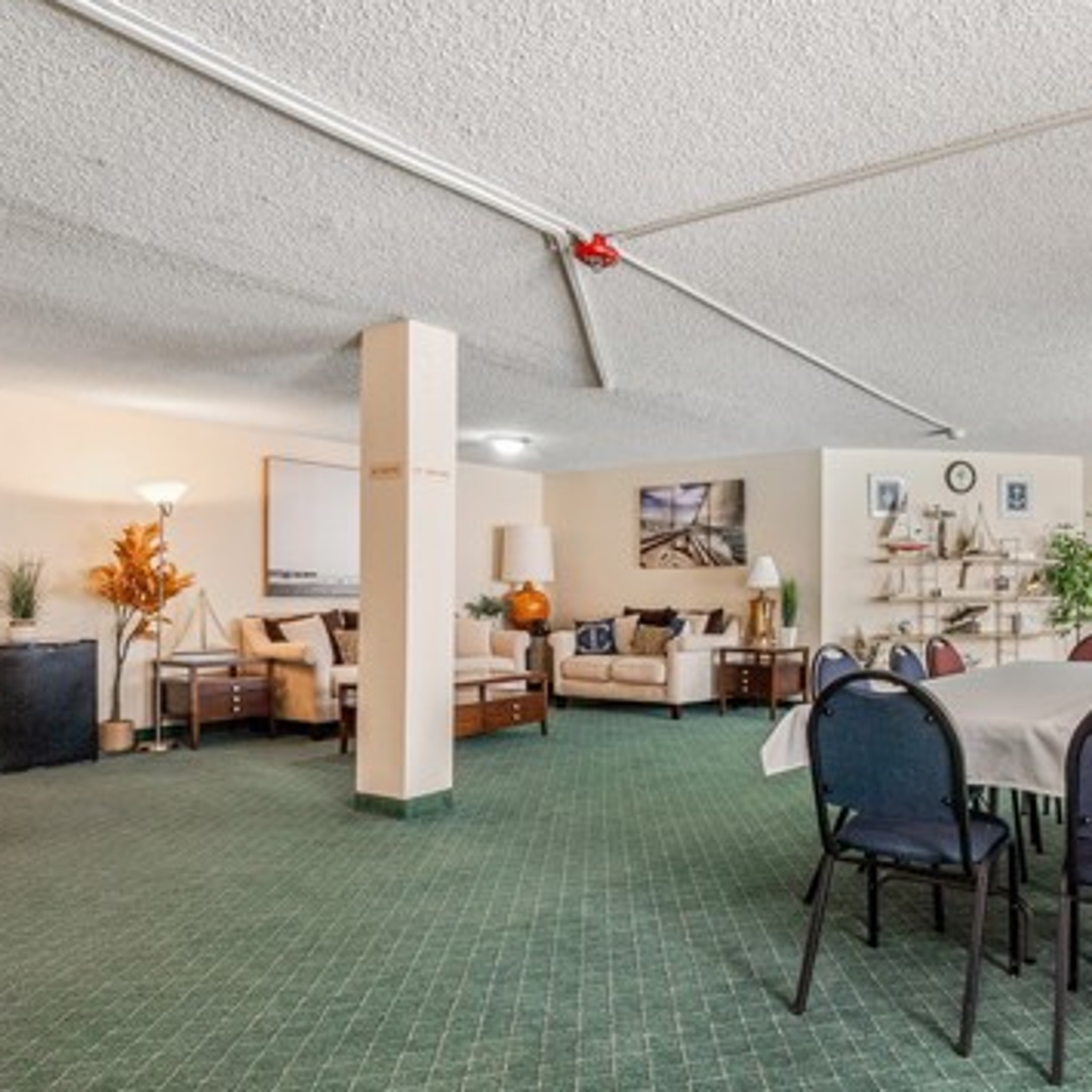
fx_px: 821
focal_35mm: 23
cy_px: 634
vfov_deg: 66.8
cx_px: 791
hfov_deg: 64.1
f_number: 8
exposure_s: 1/8
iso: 400
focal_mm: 10
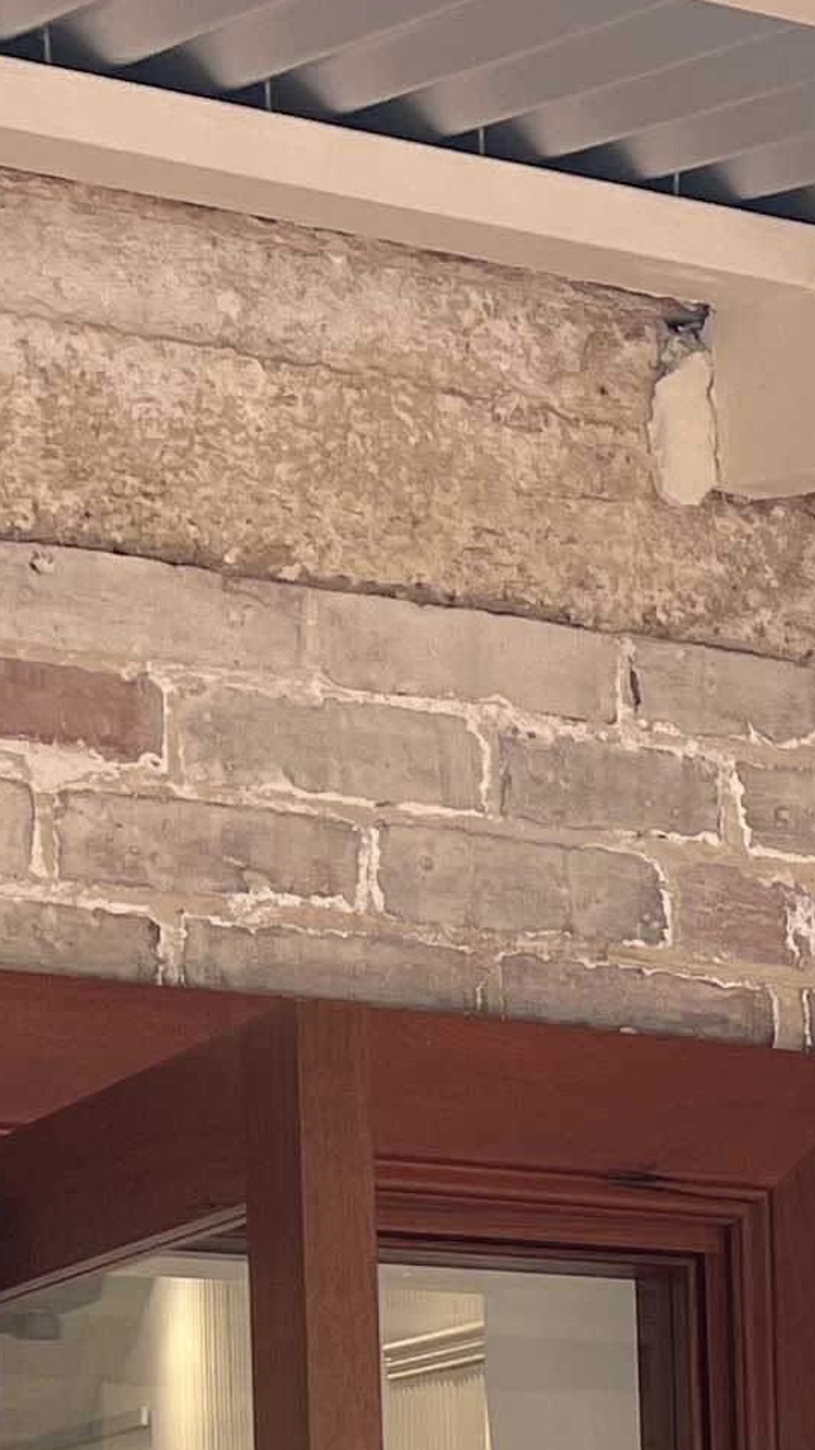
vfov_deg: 16.7
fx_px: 4572
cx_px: 1719
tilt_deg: -2.1
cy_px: 2027
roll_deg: +0.8
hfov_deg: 9.4
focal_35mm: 119
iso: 40
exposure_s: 1/155
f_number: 1.5
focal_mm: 5.7
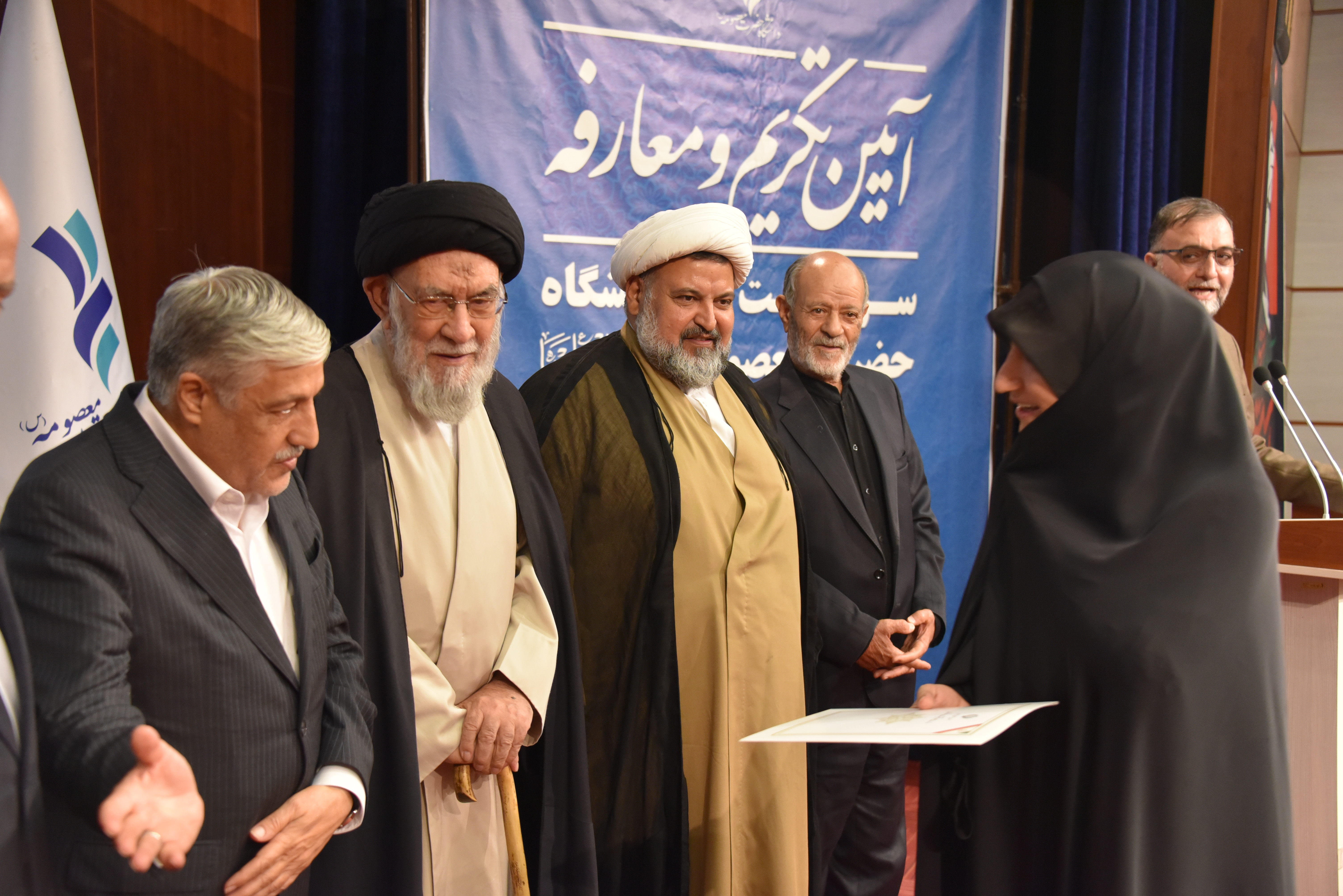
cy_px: 448
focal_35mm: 50
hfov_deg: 39.6
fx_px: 1866
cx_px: 672
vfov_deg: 27.0
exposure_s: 1/60
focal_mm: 50
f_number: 4.5
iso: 3200
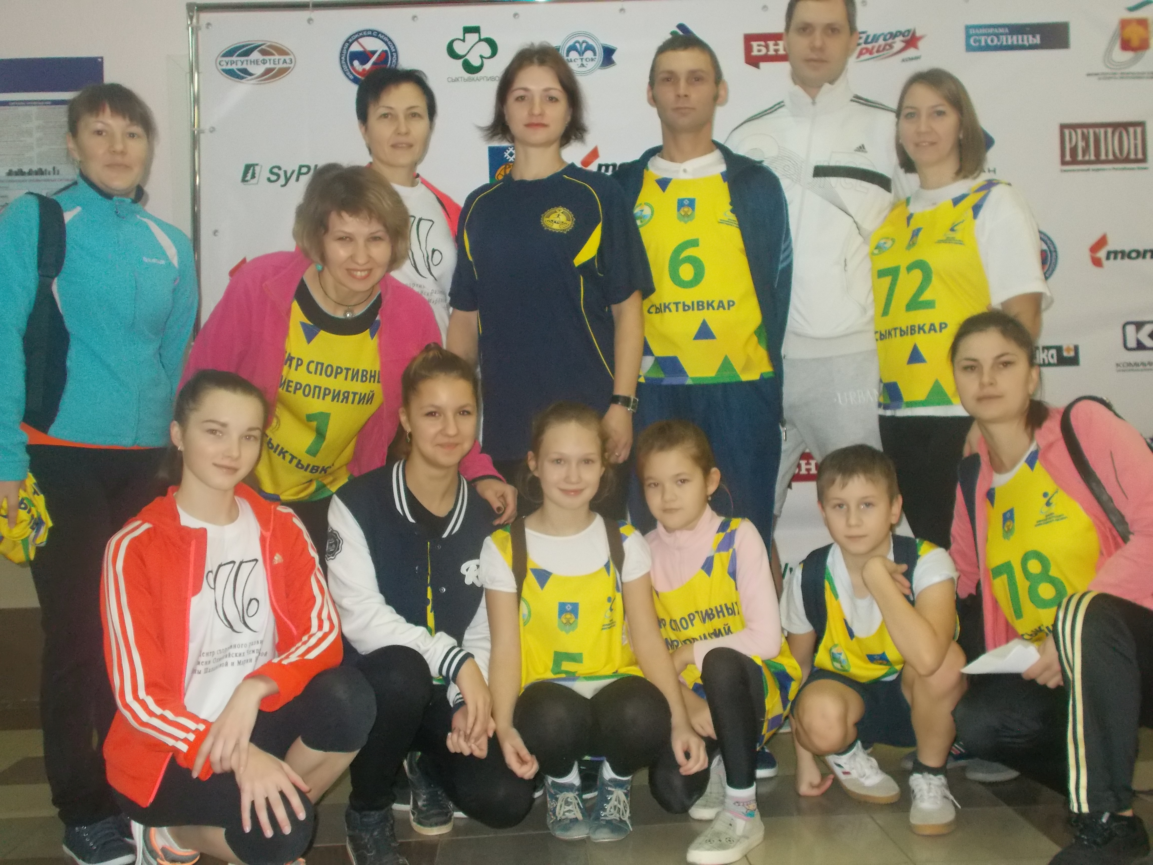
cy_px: 432
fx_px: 1299
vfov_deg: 36.8
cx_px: 576
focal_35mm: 39
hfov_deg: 47.9
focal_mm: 6.9
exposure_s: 1/30
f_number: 3.9
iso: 500
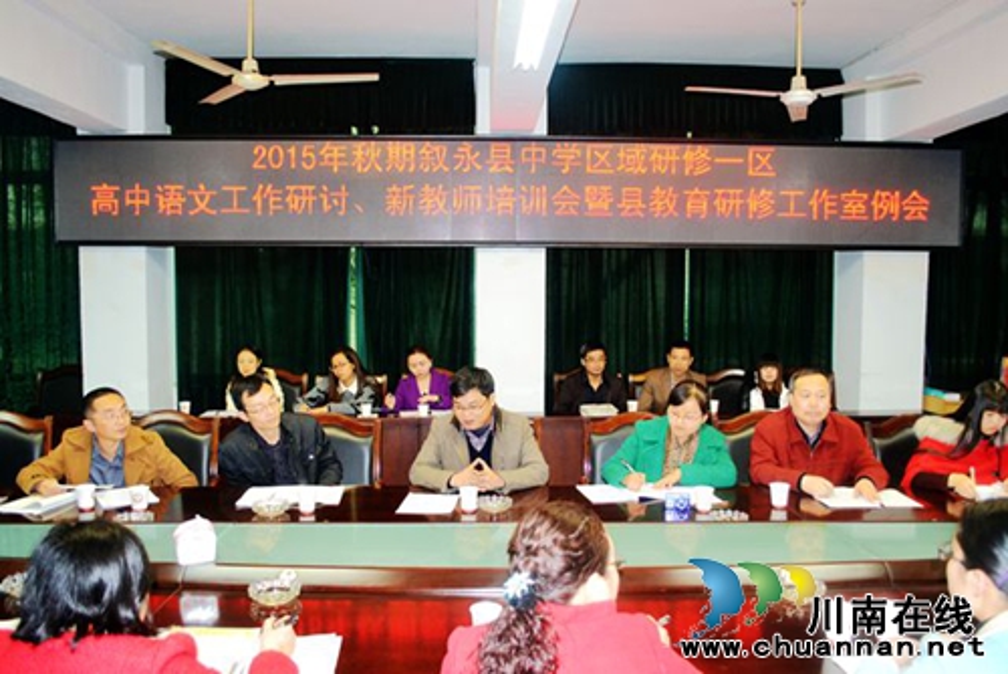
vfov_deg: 48.0
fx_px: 756
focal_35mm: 27
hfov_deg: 67.4
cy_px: 337
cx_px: 504
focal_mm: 18
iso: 1250
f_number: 3.5
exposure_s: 1/60
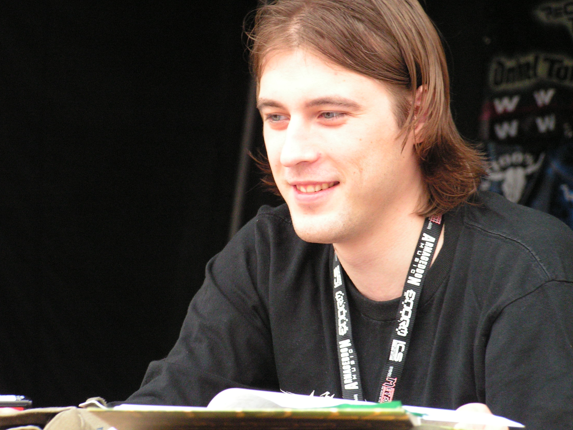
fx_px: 2847
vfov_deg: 8.6
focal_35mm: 172
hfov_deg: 11.5
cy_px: 212
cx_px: 286
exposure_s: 1/50
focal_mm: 27.9
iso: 200
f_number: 3.2
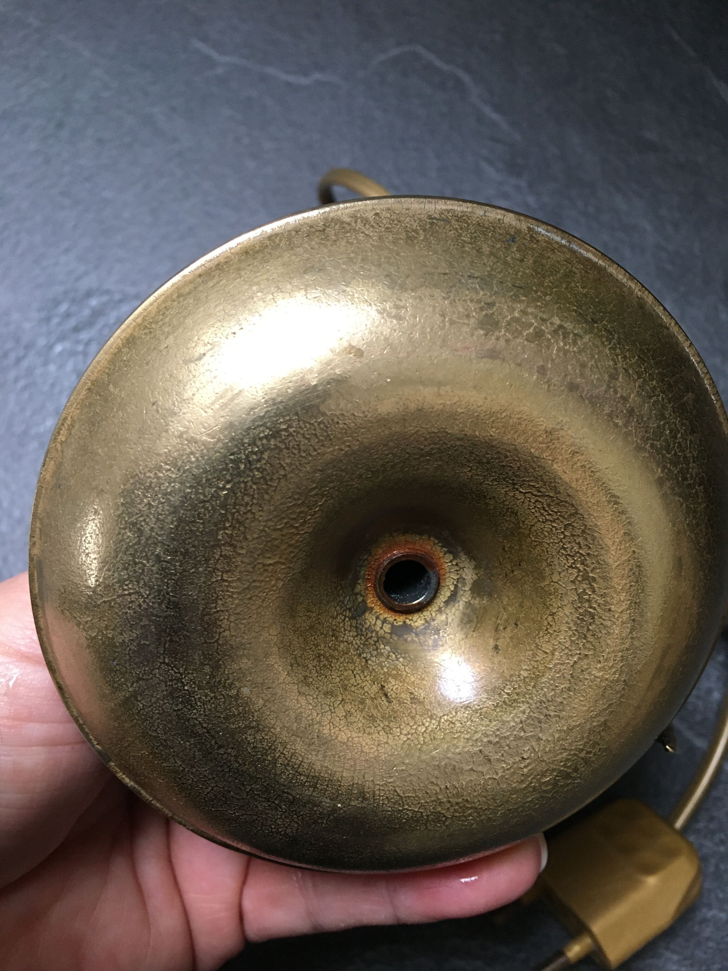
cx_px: 364
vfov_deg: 61.7
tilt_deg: -73.2
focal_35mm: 29
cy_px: 486
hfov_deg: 48.2
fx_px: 813
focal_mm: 4.15
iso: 160
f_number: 2.2
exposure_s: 1/33
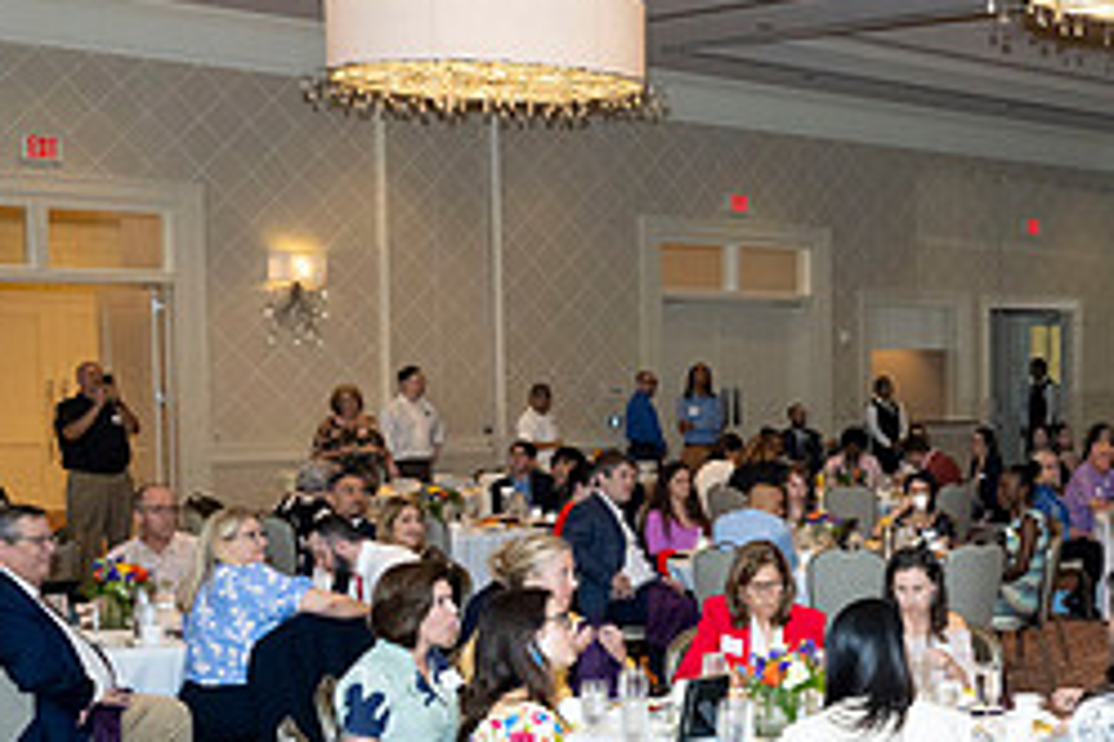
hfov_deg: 27.5
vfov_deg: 20.2
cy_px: 506
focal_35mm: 67
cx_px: 1226
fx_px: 2073
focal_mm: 24
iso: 2000
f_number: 5.6
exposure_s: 1/200
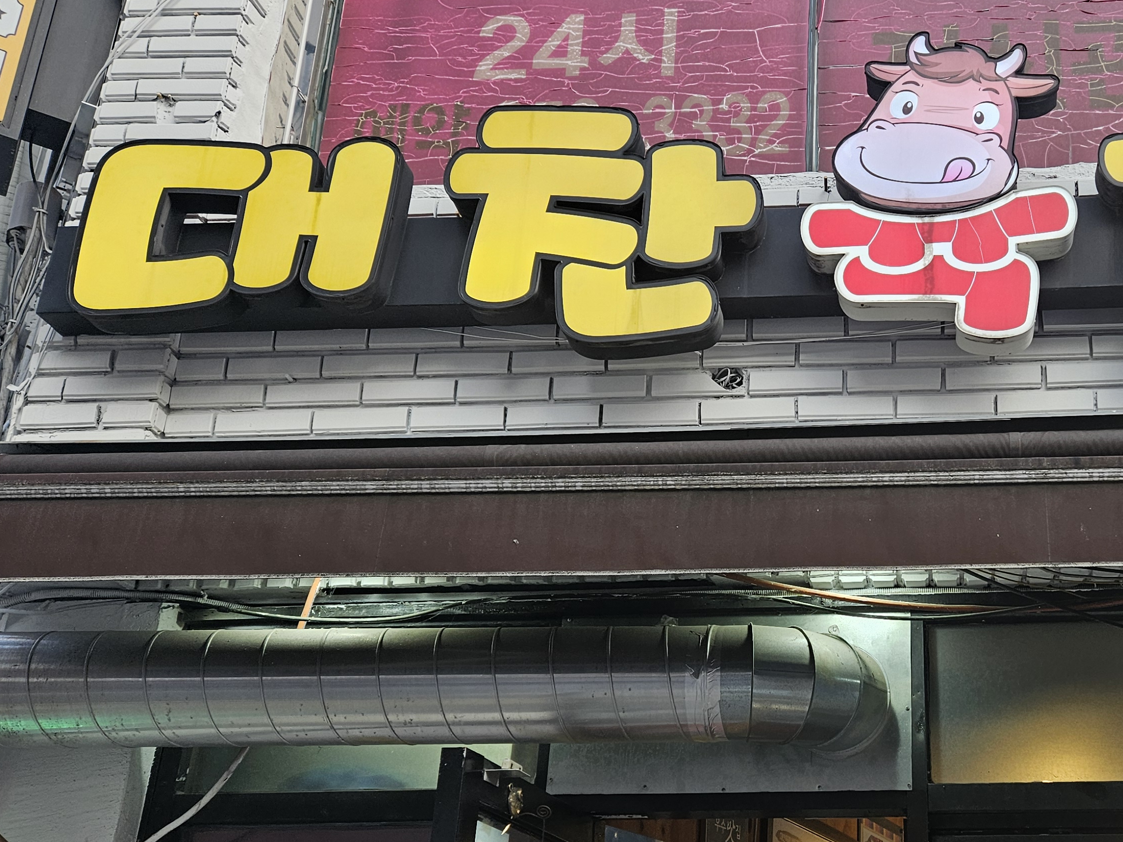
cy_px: 575
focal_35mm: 41
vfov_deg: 34.7
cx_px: 899
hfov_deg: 43.6
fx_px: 1330
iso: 40
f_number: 1.8
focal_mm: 5.4
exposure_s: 1/209
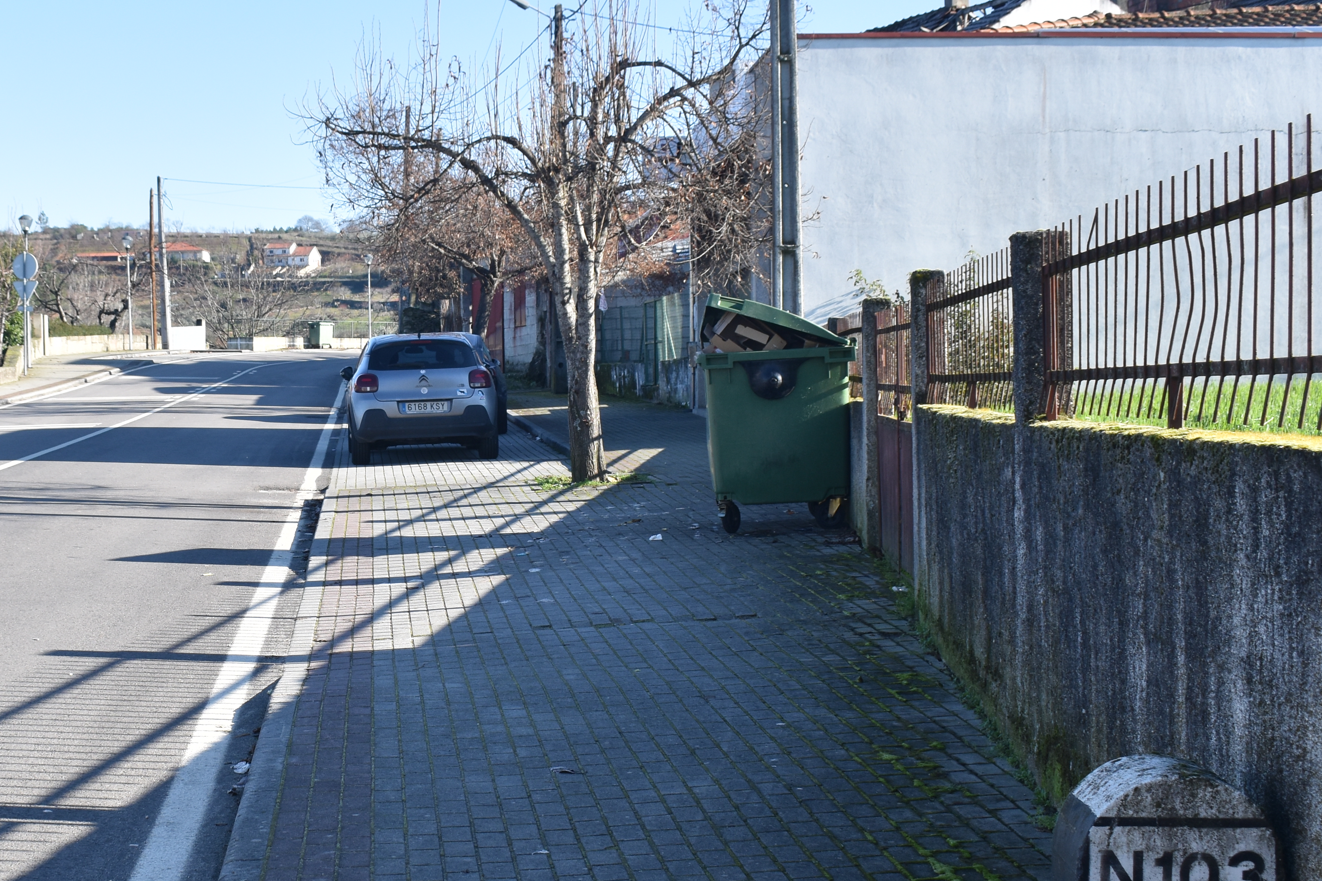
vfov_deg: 21.6
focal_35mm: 63
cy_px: 536
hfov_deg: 31.6
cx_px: 406
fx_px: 2307
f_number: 8
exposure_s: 1/250
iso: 200
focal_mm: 25
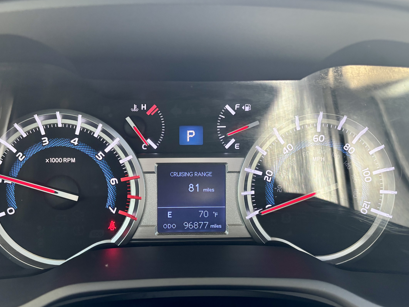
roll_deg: -1.2
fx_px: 414
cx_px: 198
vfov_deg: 40.6
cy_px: 177
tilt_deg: -23.2
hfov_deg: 52.6
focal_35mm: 35
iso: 125
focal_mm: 5.96
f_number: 1.6
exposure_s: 1/111
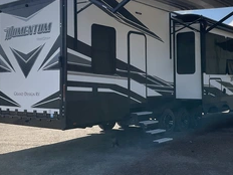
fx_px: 337
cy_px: 69
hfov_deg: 37.8
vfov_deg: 29.0
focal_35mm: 50
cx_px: 154
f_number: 1.8
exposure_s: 1/2141
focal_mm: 3
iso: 25
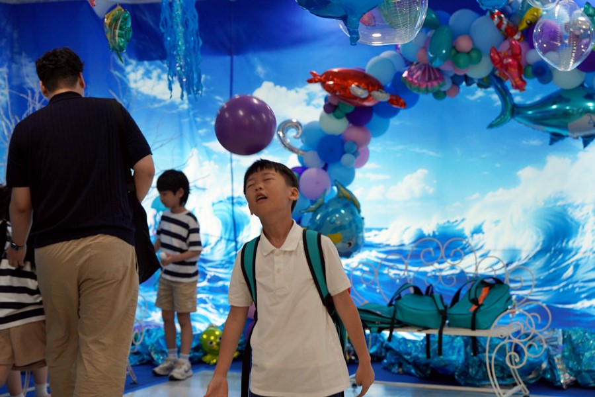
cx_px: 298
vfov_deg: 19.5
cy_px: 198
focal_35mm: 70
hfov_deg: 28.8
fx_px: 1157
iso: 500
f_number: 4
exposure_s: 1/160
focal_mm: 70
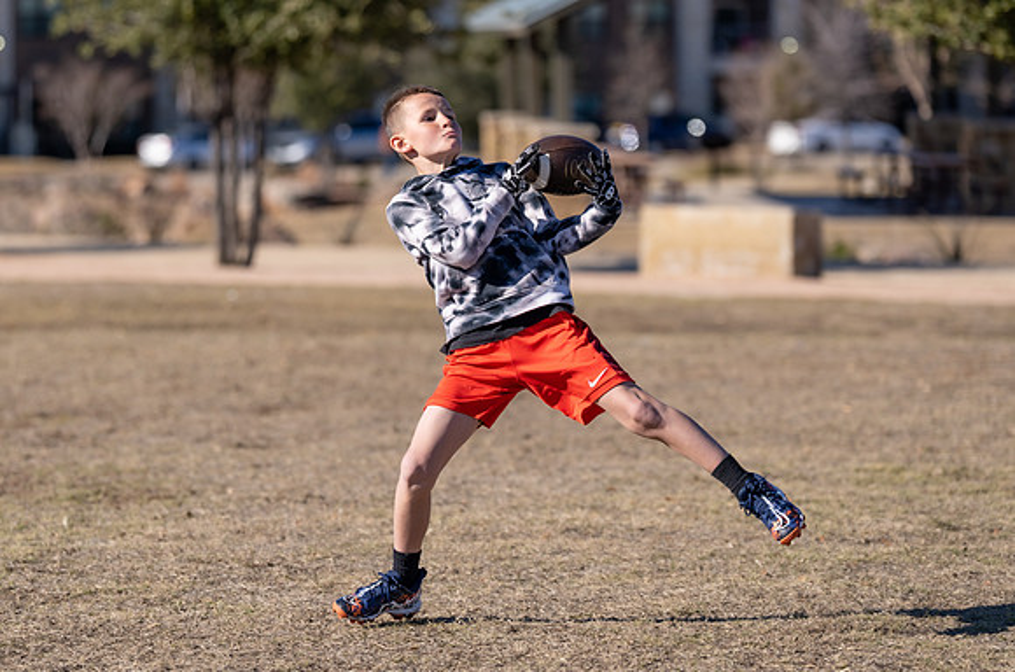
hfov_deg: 12.5
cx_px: 441
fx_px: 4628
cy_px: 289
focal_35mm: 164
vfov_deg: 8.3
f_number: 2.8
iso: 100
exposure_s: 1/2000
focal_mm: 129
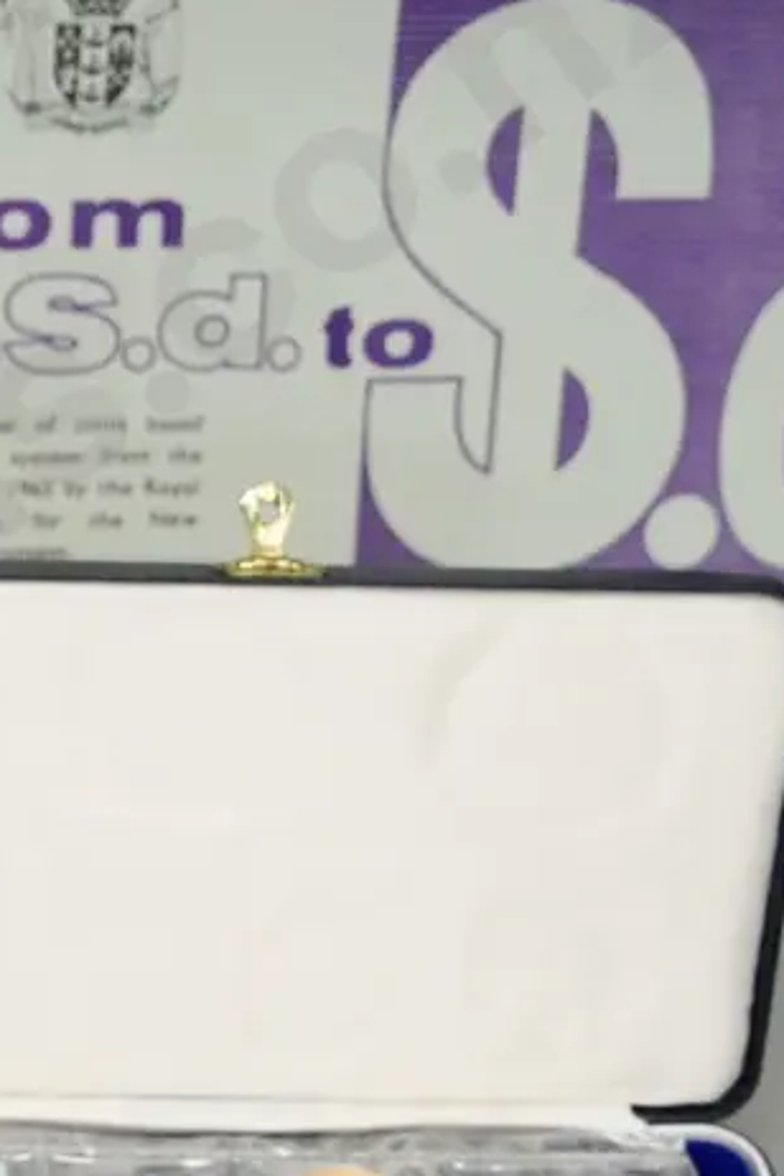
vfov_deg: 24.4
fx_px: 2711
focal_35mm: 83
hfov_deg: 15.3
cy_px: 725
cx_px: -359
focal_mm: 18
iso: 3200
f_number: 5
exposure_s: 1/320
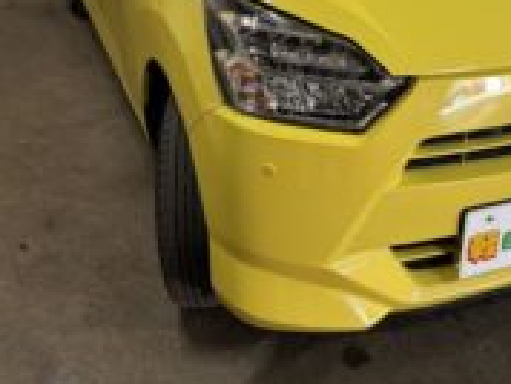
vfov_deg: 27.6
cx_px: 316
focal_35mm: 51
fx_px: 754
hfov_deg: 37.2
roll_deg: -0.7
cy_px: 39
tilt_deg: -20.3
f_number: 1.6
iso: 160
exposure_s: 1/50
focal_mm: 5.96
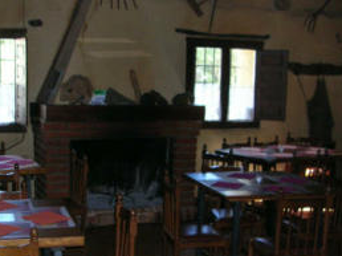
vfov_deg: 25.5
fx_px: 563
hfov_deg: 33.7
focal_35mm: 57
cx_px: 137
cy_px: 166
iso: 147
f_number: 2.8
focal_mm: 5.8
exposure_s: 1/60.1
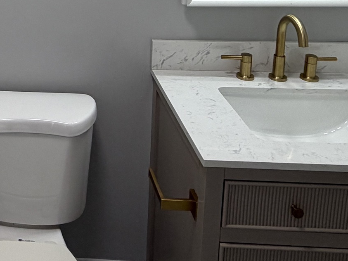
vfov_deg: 25.5
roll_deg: +1.8
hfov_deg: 33.7
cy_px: -56
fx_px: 513
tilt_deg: -9.6
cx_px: -14
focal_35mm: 51
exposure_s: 1/120
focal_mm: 2.22
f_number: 2.2
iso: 125
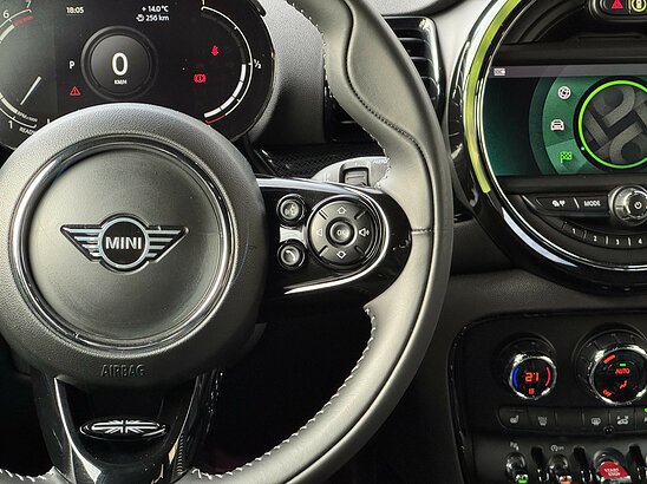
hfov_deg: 25.4
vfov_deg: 19.1
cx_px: 324
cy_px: 242
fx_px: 1438
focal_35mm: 77
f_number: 2.8
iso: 640
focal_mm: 9
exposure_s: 1/40
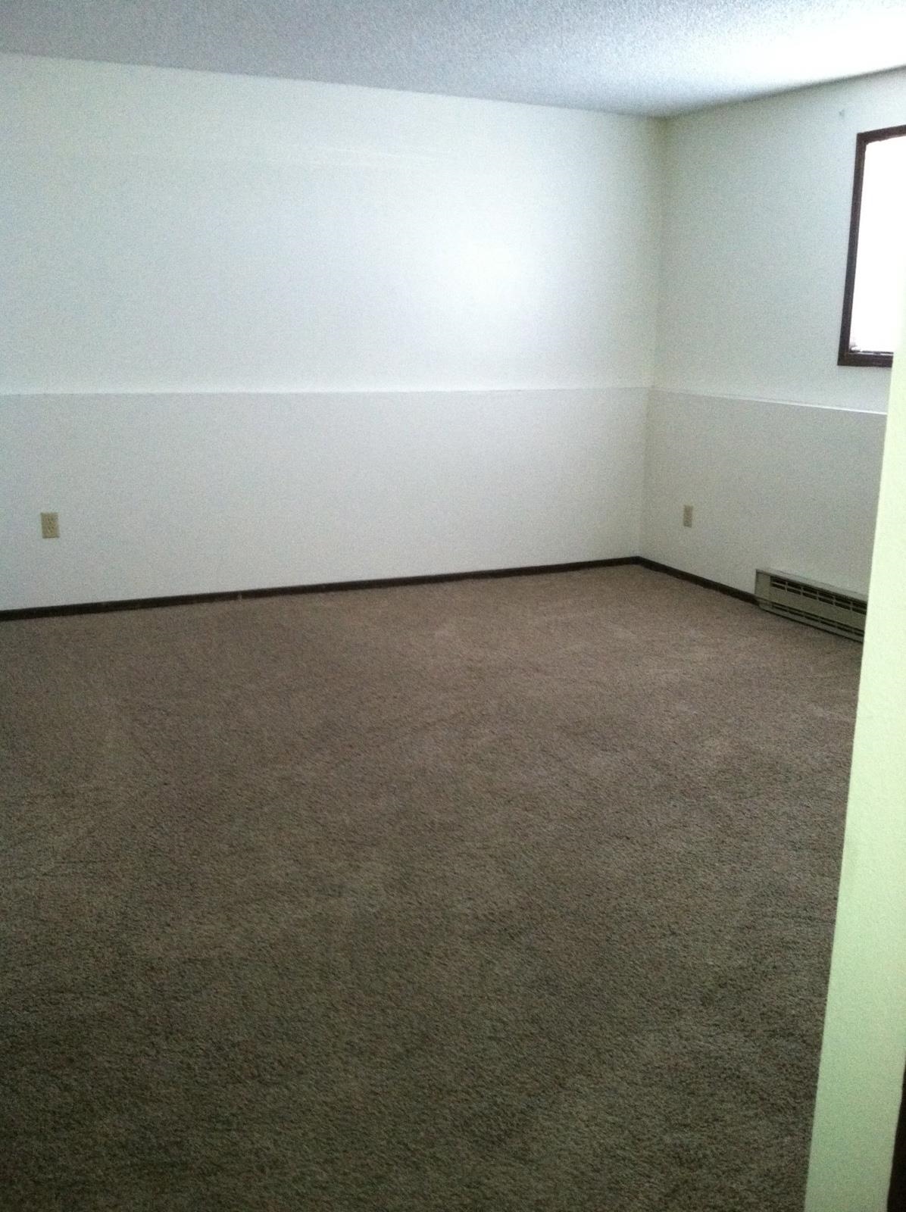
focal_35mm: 35
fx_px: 1224
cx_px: 453
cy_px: 606
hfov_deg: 40.6
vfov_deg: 52.7
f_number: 2.8
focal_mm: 3.85
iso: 400
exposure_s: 1/15
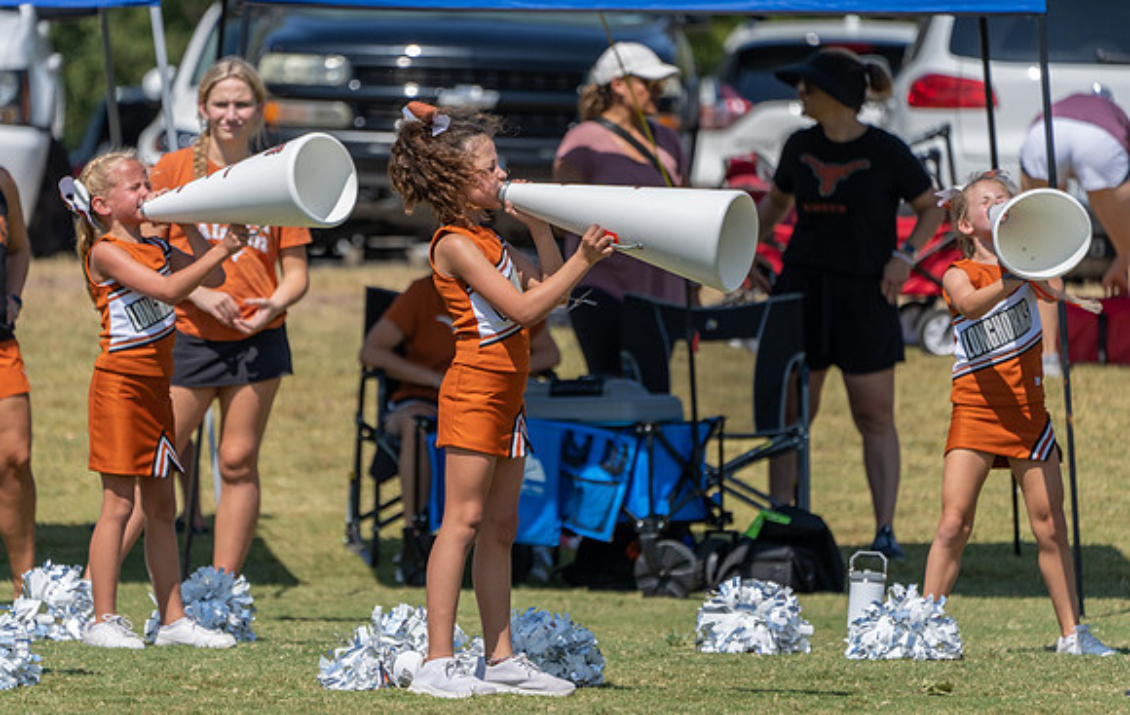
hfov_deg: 4.4
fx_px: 14627
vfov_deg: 2.8
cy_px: 361
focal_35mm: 473
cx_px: 472
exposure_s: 1/640
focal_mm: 400
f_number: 5.6
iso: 100
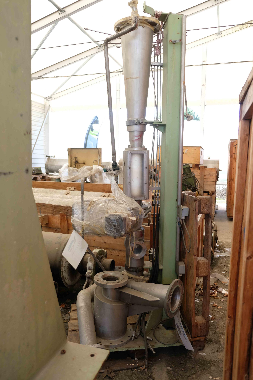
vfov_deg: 67.4
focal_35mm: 27
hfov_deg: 47.9
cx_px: 126
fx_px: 285
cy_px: 190
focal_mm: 18
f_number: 2.8
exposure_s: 1/200
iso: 320
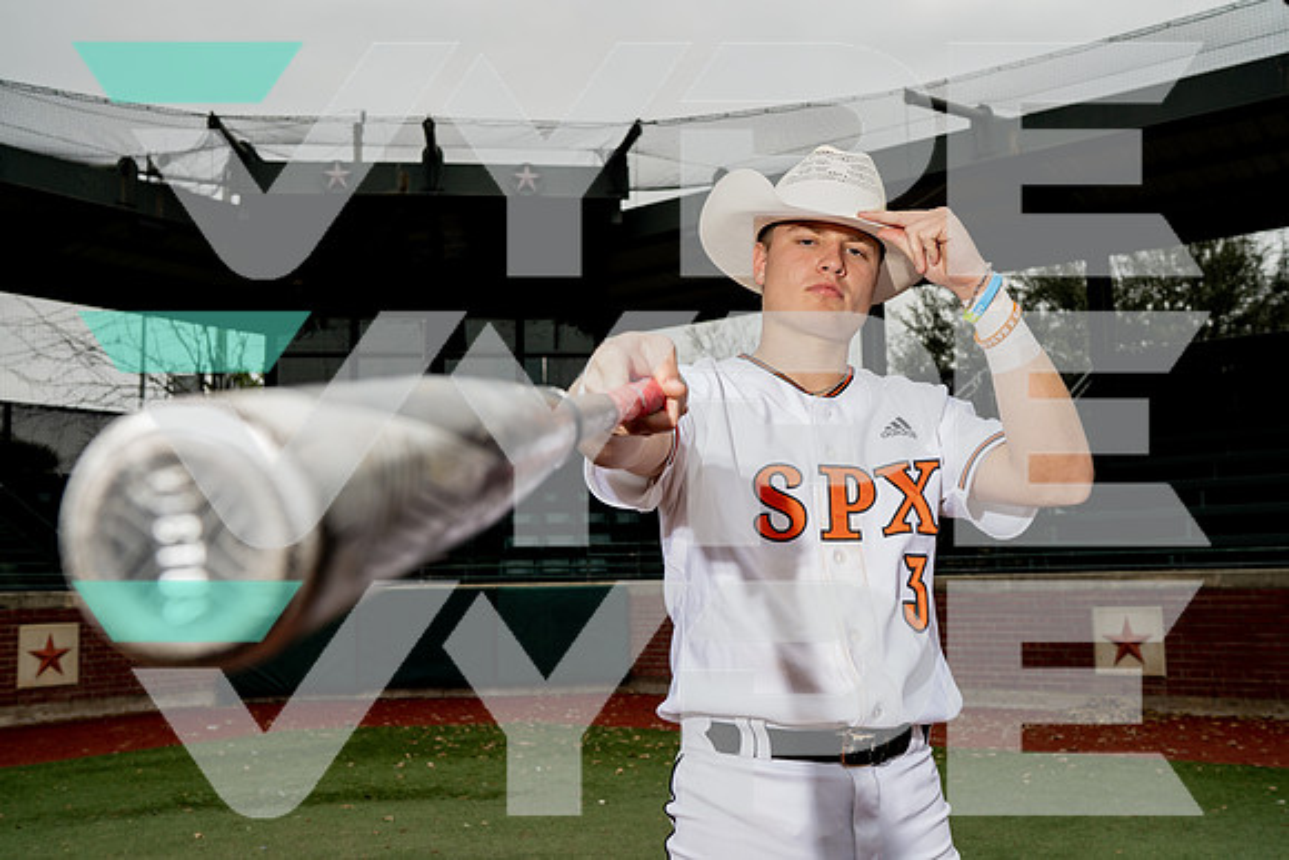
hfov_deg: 54.4
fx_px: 1253
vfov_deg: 37.9
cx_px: 644
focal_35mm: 35
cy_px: 430
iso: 320
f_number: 5.6
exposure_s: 1/250
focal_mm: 35
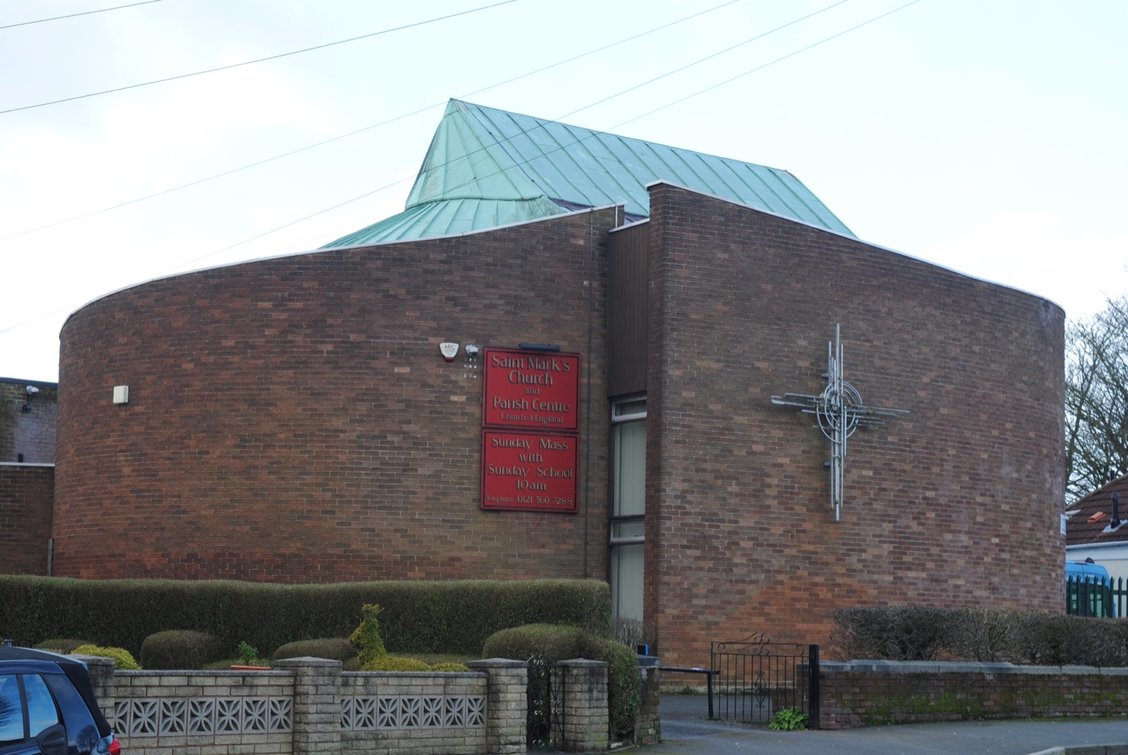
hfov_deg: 26.0
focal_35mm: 78
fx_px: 2447
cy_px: 378
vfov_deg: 17.5
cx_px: 564
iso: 100
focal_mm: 52
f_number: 10
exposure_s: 1/30
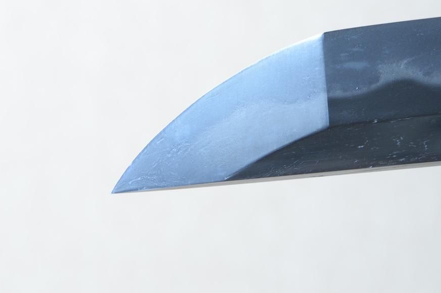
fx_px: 3525
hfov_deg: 7.2
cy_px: 64
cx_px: 317
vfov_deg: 4.8
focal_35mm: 288
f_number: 11
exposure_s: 1/1.6
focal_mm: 120
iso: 400
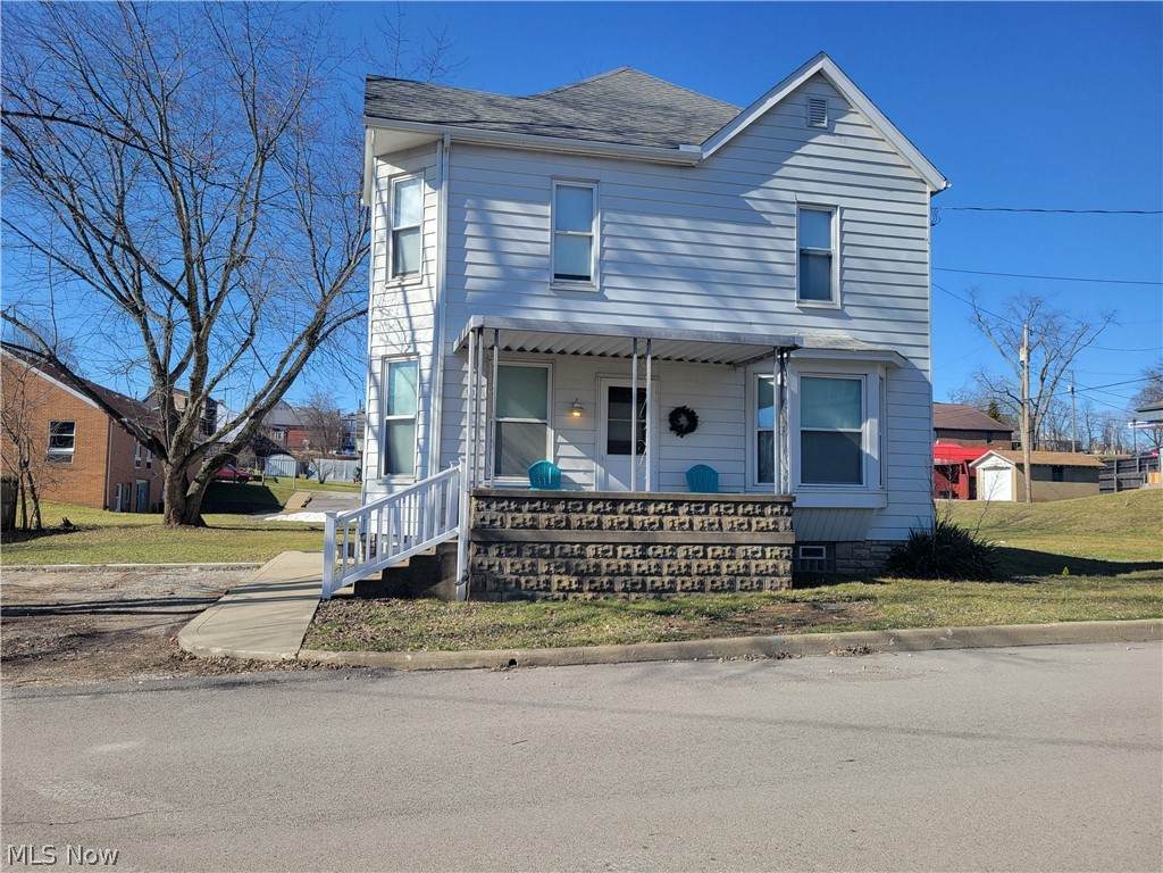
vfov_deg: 53.1
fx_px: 874
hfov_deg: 67.3
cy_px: 436
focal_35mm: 26
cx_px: 582
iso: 40
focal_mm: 5.4
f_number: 1.8
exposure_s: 1/1834
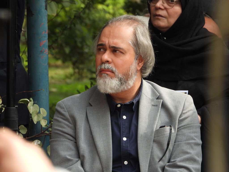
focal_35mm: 500
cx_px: 114
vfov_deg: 3.0
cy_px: 86
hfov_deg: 4.0
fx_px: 3308
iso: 220
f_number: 5
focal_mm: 89.9
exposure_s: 1/250
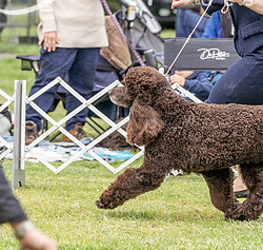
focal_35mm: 407
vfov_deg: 4.2
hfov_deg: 4.4
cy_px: 28
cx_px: 134
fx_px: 3409
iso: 500
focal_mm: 158
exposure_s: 1/1000
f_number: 4.5
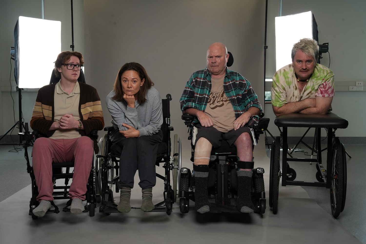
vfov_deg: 34.2
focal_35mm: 39
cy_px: 122
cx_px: 183
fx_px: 396
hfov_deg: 49.6
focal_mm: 39
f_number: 10
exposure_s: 1/160
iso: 500
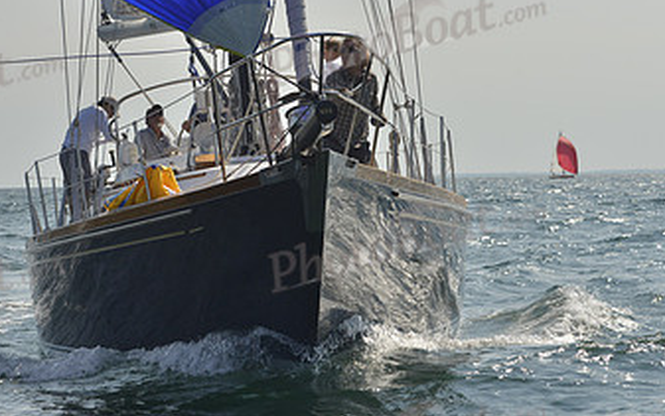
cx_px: 168
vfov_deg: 8.8
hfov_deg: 14.0
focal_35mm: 149
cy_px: 167
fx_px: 2702
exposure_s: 1/800
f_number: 8
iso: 400
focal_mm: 85
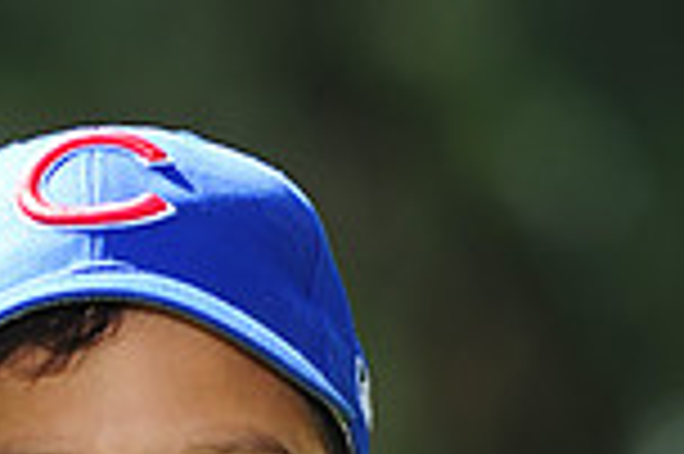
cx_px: 45
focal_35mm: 764
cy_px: 796
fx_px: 14500
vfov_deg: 1.8
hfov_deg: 2.7
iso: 200
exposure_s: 1/500
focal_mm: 200
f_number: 4.5
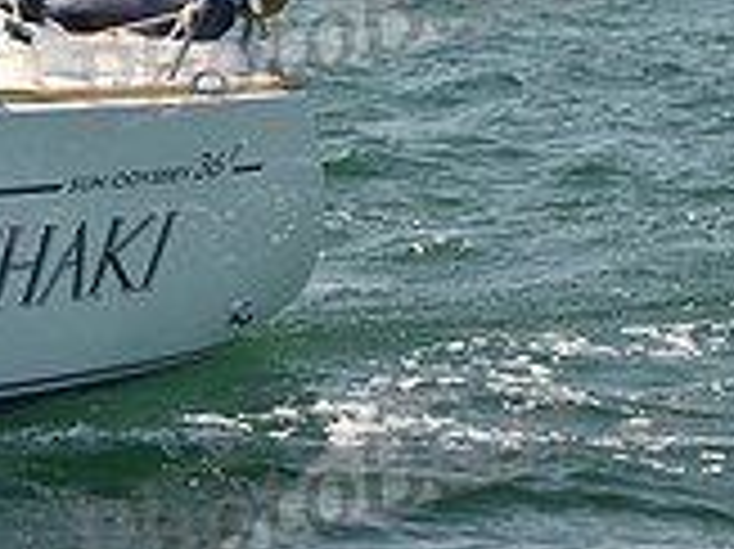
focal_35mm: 325
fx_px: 6886
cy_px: -151
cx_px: -158
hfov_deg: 6.1
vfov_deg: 4.6
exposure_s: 1/800
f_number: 4.5
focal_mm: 95
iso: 250
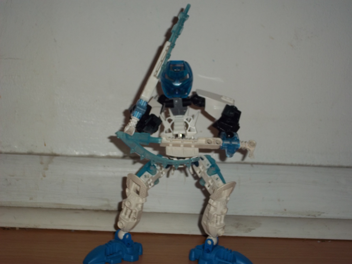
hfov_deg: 27.8
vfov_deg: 21.0
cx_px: 176
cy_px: 132
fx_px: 712
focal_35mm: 70
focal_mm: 12.5
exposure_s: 1/50
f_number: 4.4
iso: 80
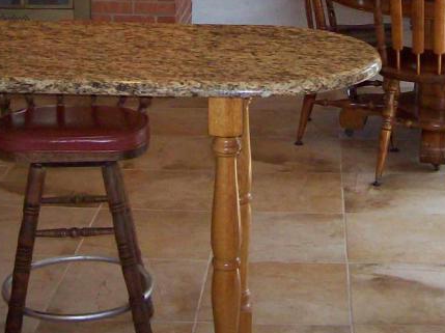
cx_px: 307
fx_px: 1105
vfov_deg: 16.5
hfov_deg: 22.7
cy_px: -58
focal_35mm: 86
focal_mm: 6
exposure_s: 1/64
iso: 140
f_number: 2.7
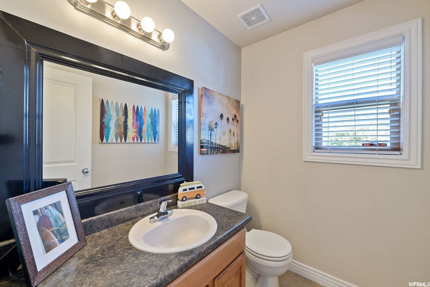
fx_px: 167
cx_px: 215
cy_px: 144
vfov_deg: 81.2
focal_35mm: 14
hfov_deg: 104.2
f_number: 8
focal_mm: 14
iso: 200
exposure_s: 2
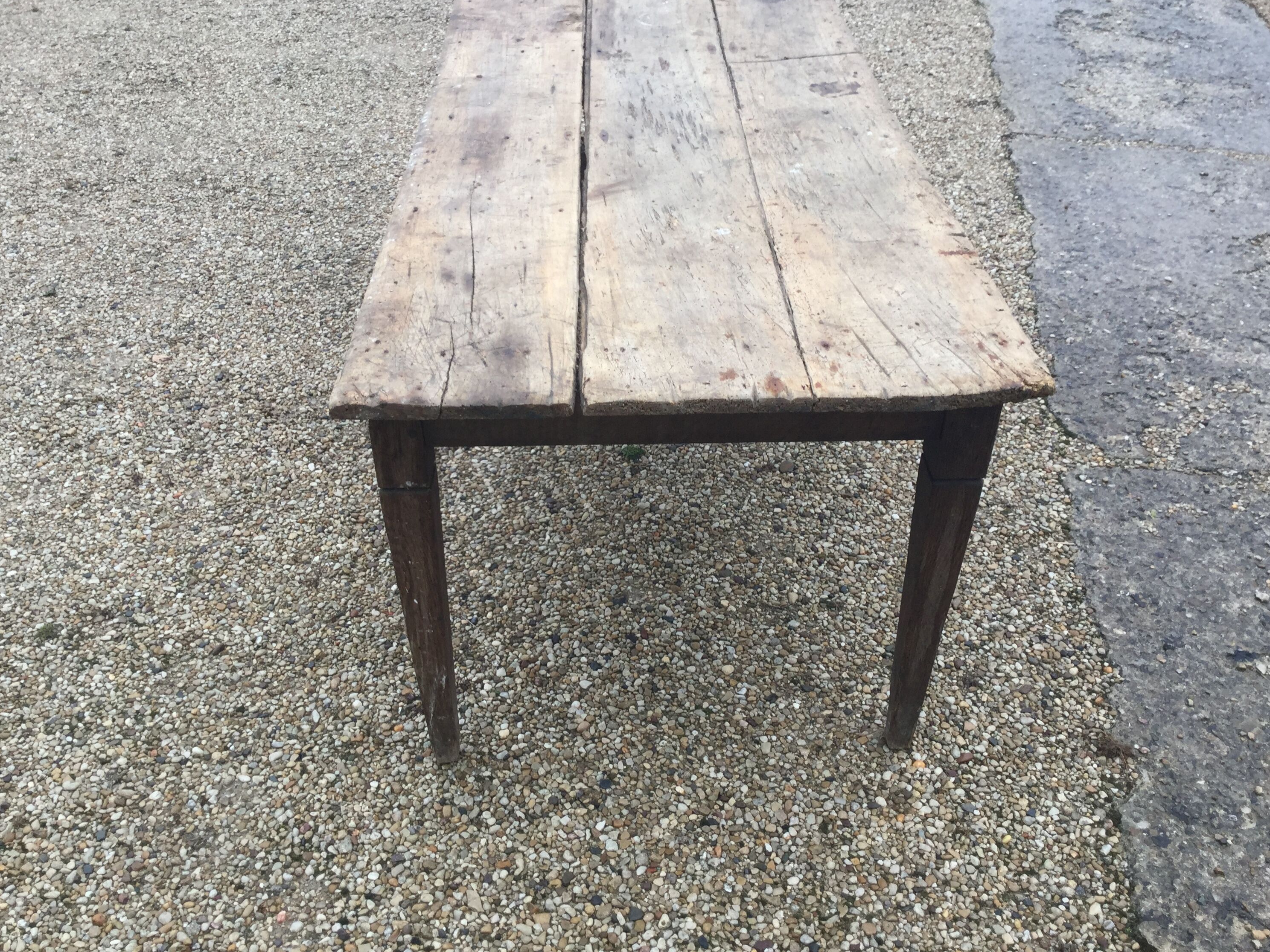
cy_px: 431
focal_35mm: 34
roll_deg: -1.4
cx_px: 614
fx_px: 1247
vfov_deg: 41.7
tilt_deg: -36.0
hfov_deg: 53.9
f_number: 2.4
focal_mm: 3.3
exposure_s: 1/148
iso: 25
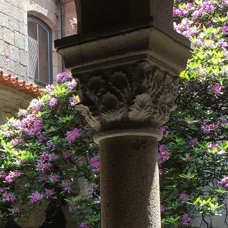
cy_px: 201
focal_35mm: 93
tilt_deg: +7.0
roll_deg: +1.0
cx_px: -36
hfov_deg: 17.9
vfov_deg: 18.4
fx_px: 693
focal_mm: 4.15
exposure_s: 1/370
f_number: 2.2
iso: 32
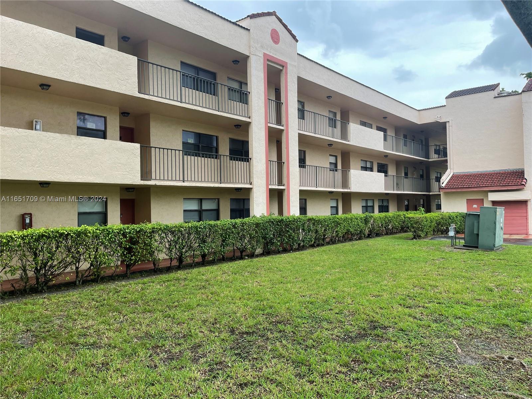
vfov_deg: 53.1
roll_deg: +1.4
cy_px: 200
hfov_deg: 67.3
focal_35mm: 26
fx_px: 400
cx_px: 266
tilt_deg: +0.7
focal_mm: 4.2
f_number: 1.6
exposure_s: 1/347
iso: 32
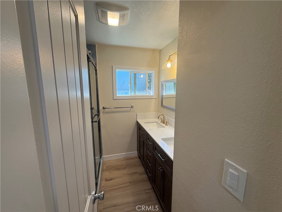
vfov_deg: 85.7
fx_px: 114
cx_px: 141
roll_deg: +0.5
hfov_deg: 102.1
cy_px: 106
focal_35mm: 14
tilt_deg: -8.3
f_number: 2.2
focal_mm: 2.22
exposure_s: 1/120
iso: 80
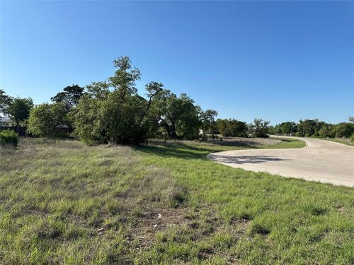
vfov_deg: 56.8
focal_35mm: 24
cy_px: 132
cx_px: 177
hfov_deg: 71.6
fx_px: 245
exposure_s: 1/4348
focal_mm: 6.86
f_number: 1.78
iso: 80
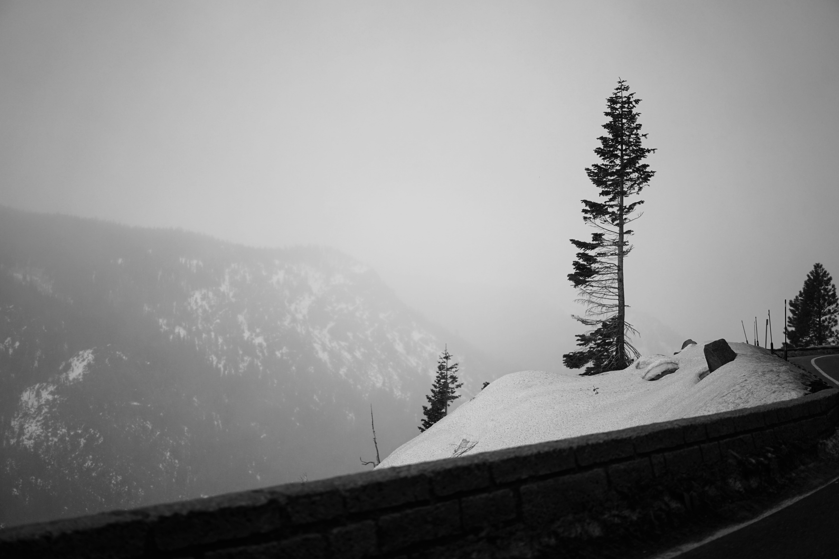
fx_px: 1282
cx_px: 420
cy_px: 280
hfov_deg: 36.2
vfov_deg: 24.6
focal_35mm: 55
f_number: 1.8
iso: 100
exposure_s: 1/1250
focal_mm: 55
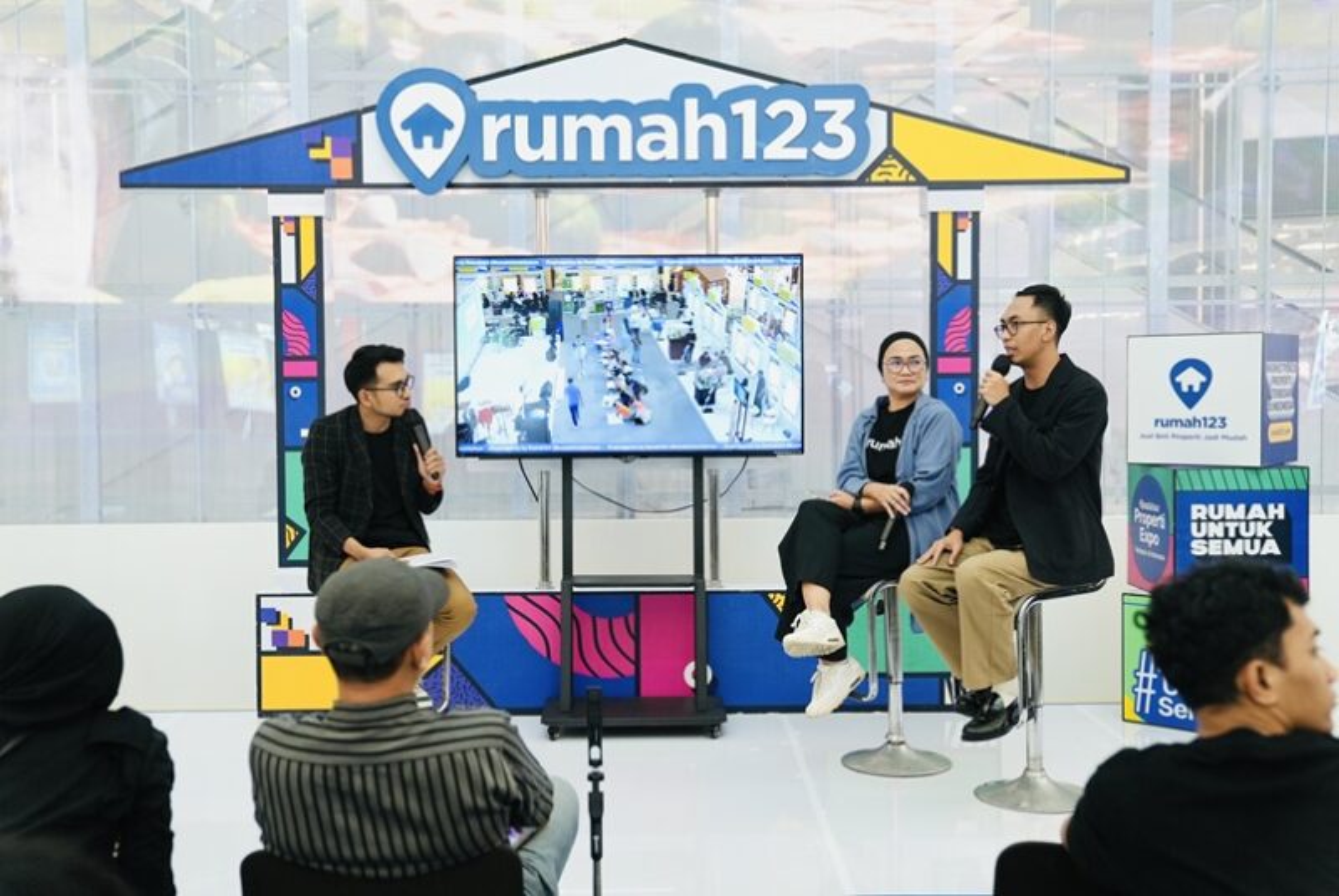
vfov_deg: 33.5
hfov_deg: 48.4
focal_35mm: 40
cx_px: 670
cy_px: 448
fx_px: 1489
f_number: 2.8
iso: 1250
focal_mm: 40
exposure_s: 1/200
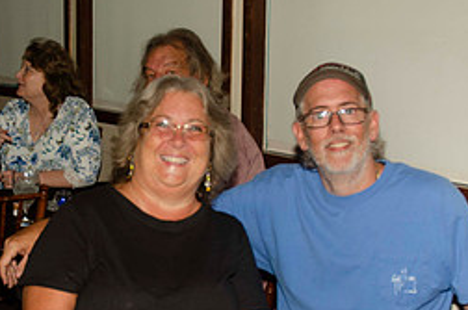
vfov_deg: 17.8
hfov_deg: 26.1
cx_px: 82
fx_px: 986
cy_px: 212
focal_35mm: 76
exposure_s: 1/250
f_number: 5.6
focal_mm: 22
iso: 100
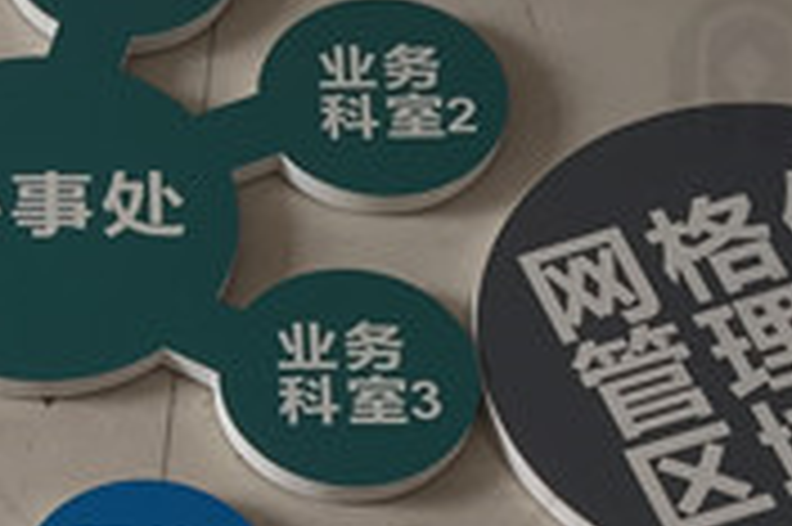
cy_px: 764
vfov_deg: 9.7
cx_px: -405
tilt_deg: -64.8
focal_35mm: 137
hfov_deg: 14.0
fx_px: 3011
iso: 32
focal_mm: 4.15
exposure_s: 1/128
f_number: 2.2
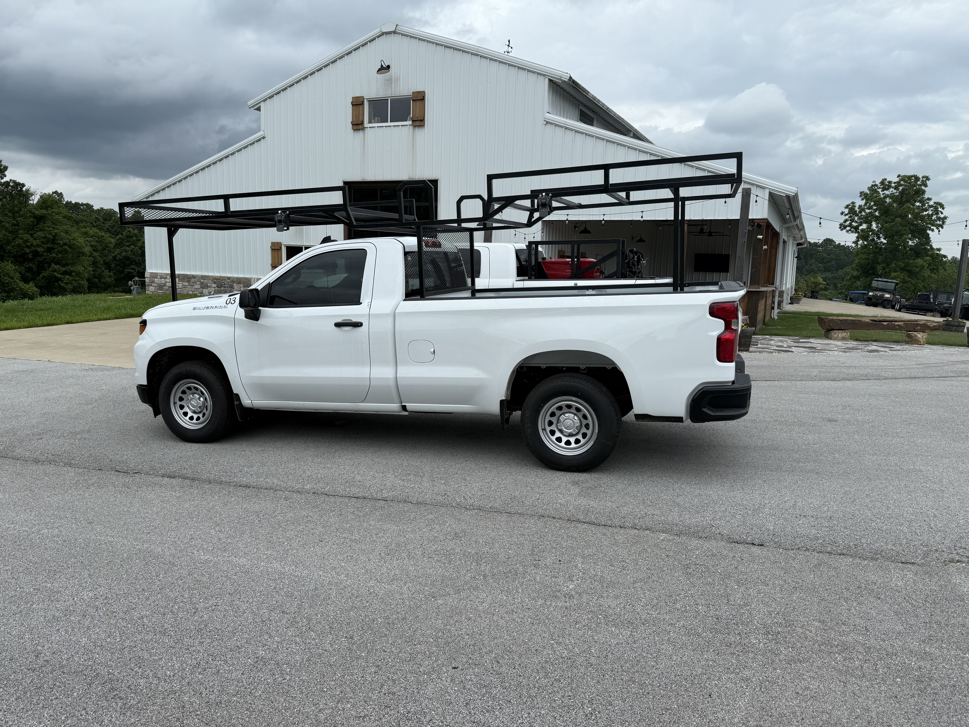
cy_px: 364
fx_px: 672
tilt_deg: -7.6
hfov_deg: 71.6
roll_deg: -1.7
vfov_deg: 56.8
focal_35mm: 24
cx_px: 484
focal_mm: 6.76
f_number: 1.78
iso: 80
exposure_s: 1/2611
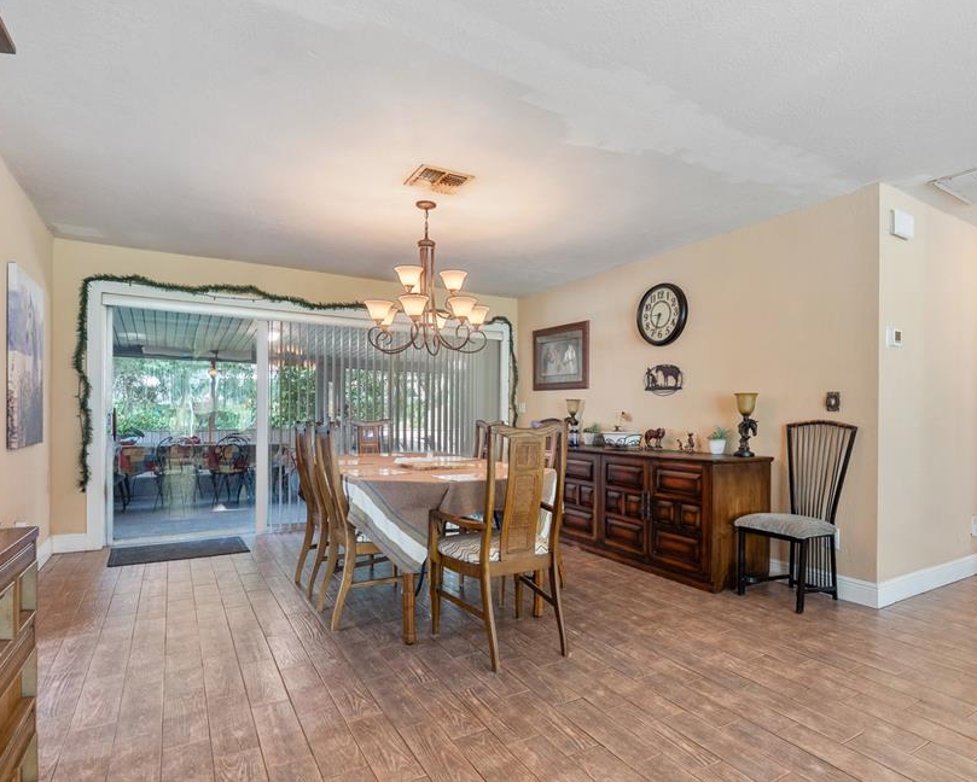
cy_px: 395
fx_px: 550
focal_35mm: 19
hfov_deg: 83.2
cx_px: 508
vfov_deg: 70.9
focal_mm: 16
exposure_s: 1
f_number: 8
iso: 400
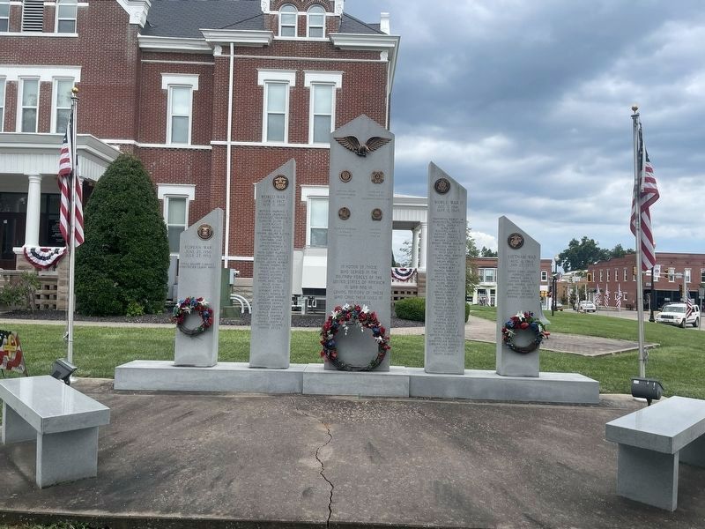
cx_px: 352
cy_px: 264
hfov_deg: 67.3
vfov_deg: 53.1
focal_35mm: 26
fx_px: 530
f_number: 1.6
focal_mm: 4.2
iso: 32
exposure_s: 1/917
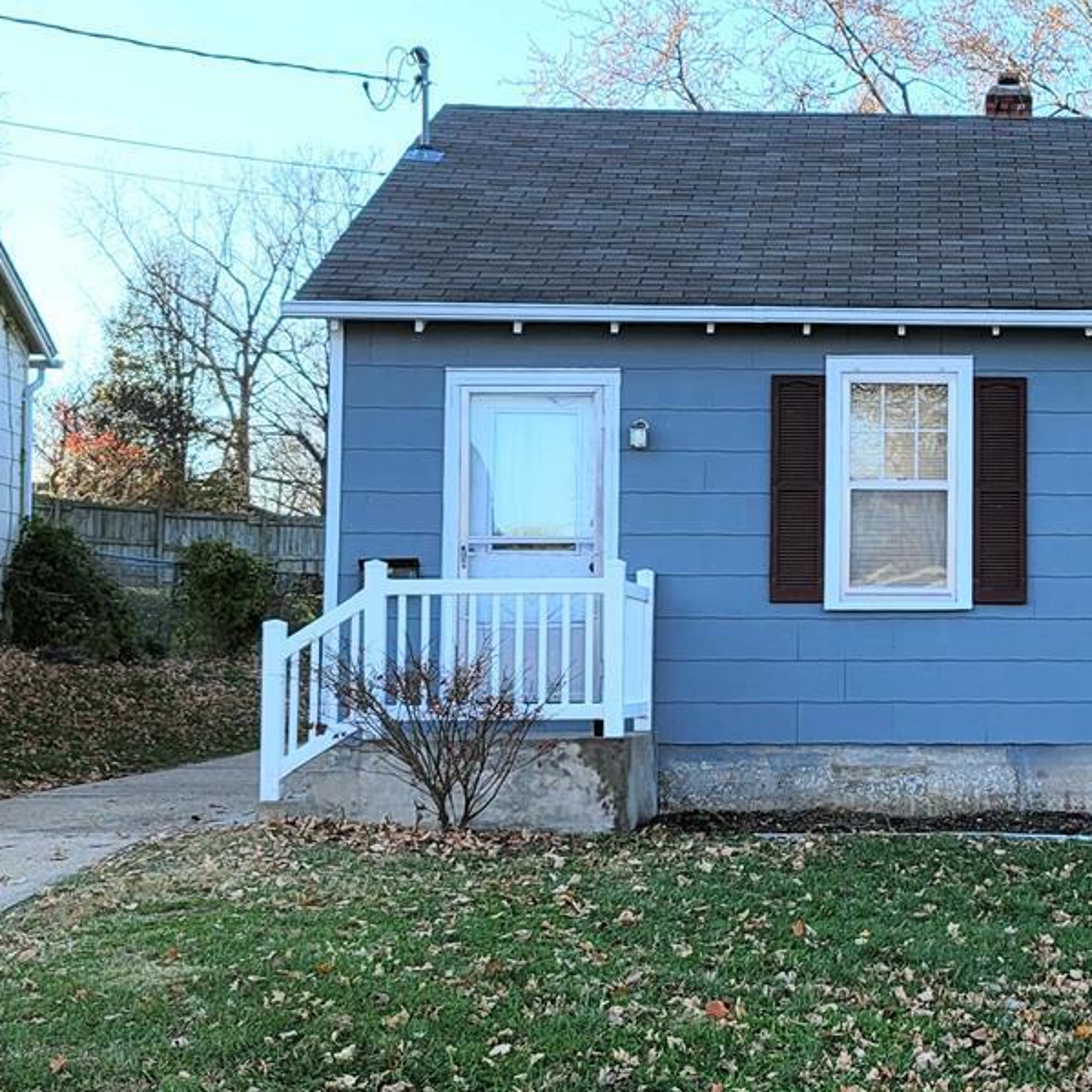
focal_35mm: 59
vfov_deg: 29.1
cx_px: 979
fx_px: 2106
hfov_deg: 28.0
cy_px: 563
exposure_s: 1/262
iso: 20
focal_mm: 7
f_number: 1.8
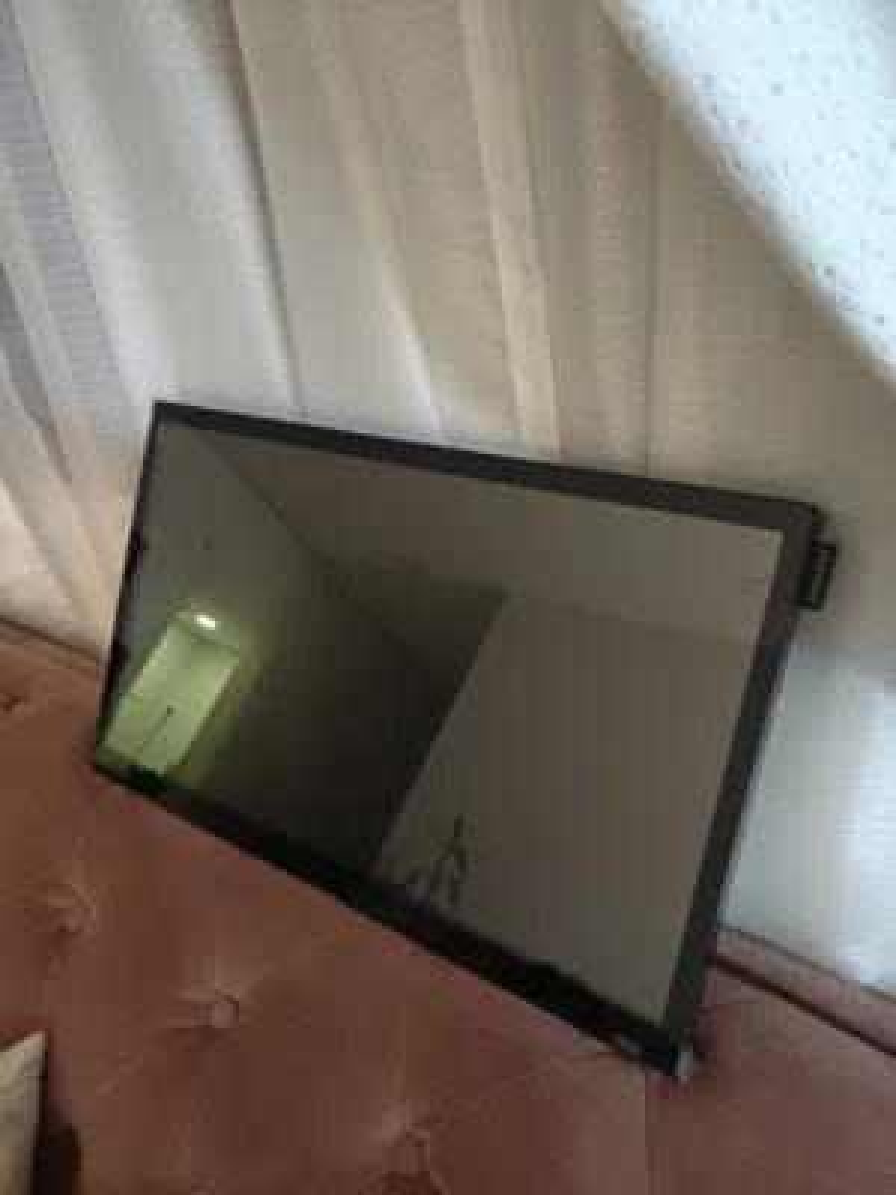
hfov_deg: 56.8
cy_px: 598
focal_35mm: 24
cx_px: 448
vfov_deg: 71.6
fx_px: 828
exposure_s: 1/20
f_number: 1.8
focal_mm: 5.59
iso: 1000
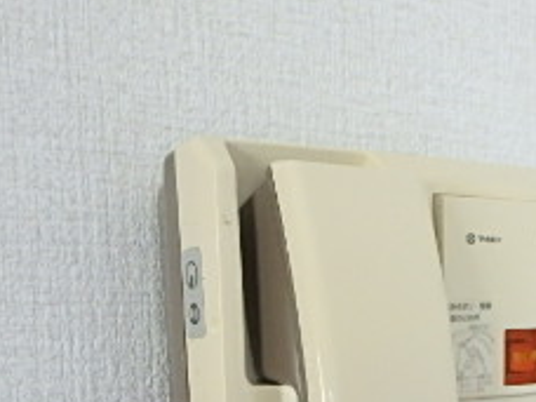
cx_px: 353
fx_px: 914
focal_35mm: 59
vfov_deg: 22.7
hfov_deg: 32.5
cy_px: 489
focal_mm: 3.7
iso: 320
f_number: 3.5
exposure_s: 1/30
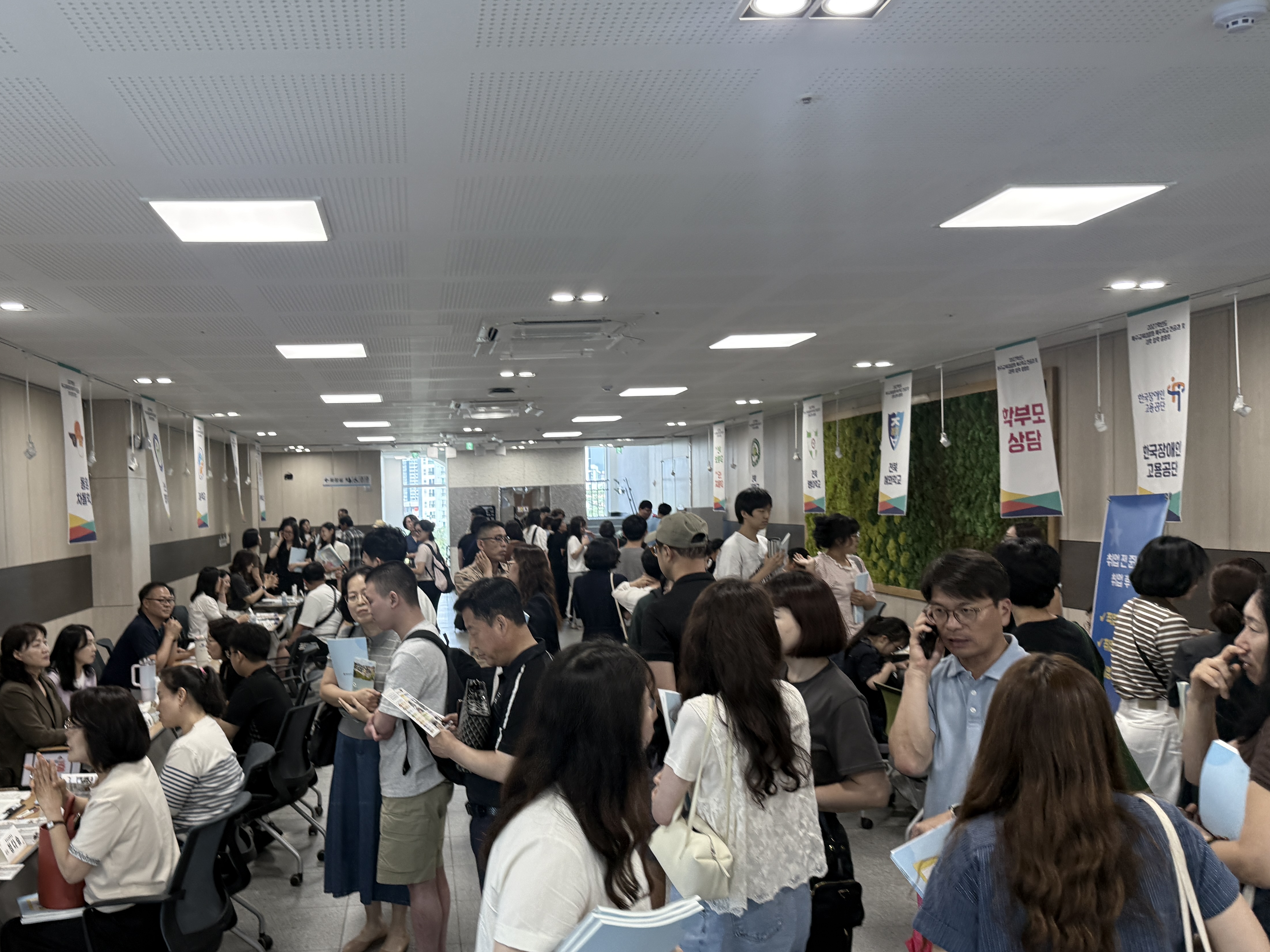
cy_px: 550
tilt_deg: -0.5
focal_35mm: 31
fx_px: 1137
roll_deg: +1.4
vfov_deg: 45.3
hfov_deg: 57.6
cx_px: 472
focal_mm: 6.76
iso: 200
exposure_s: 1/205
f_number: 1.78
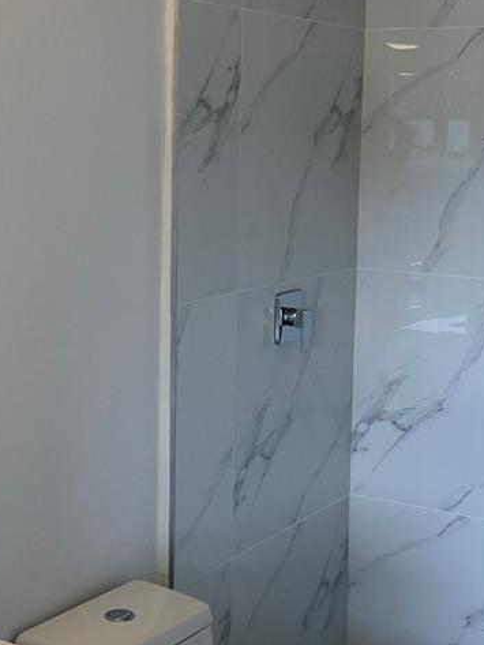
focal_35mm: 66
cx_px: 244
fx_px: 1230
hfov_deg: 22.3
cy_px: 288
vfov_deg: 29.4
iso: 64
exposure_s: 1/120
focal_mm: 4.2
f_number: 1.6
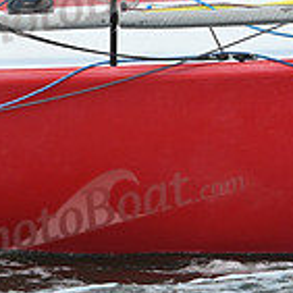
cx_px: -154
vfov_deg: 7.1
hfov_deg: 7.0
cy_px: -78
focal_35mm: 245
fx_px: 2346
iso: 250
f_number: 5.6
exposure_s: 1/1000
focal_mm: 70
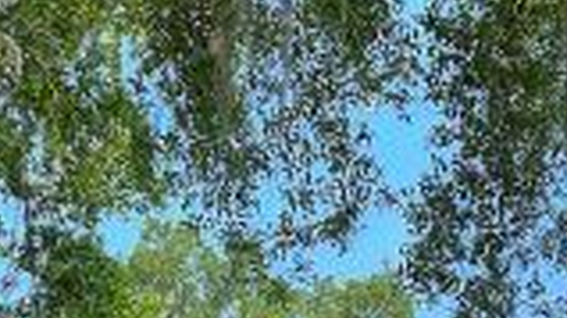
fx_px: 1111
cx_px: 678
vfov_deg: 13.7
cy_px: 643
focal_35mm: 74
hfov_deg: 25.7
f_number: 4.5
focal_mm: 10
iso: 100
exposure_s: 1/160
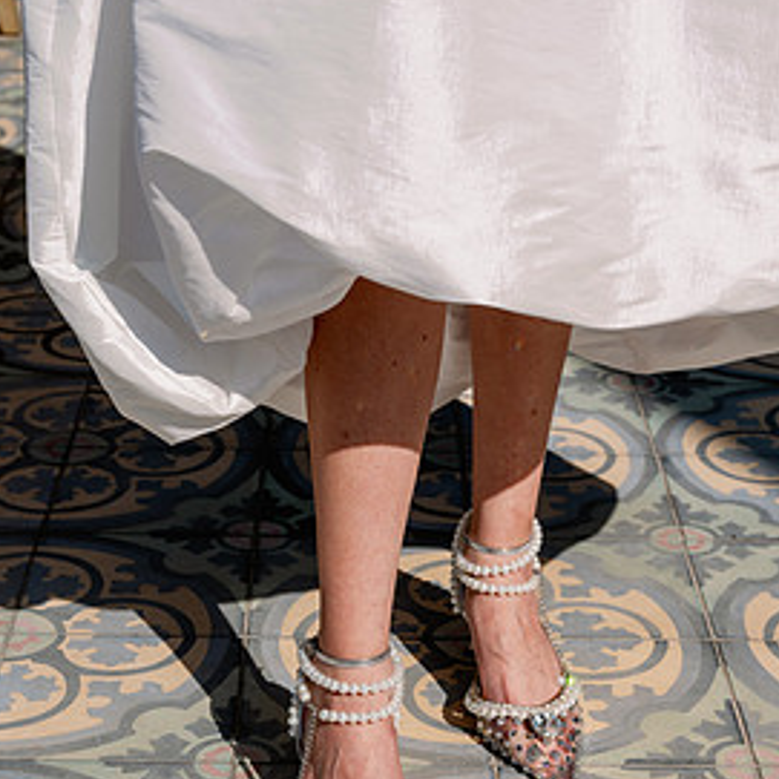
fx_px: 2011
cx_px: 408
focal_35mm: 79
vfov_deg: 21.7
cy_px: 584
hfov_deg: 21.9
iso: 125
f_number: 8
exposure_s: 1/640
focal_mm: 56
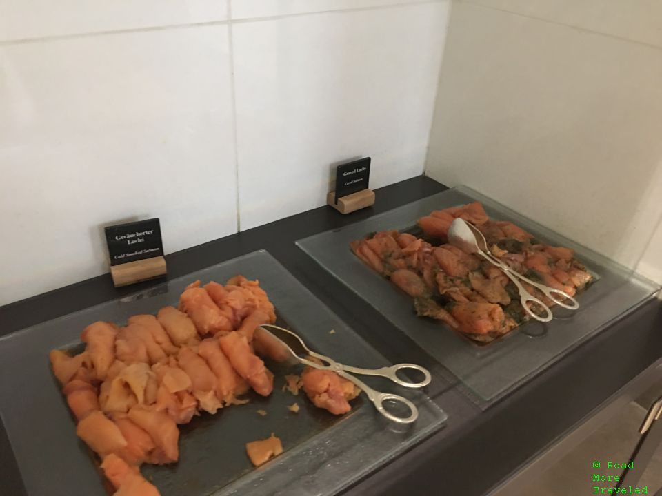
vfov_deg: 48.2
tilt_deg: -31.9
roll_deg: -2.9
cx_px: 331
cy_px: 248
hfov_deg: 61.7
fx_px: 555
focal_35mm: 29
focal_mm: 4.15
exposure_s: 1/4
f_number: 2.2
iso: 100
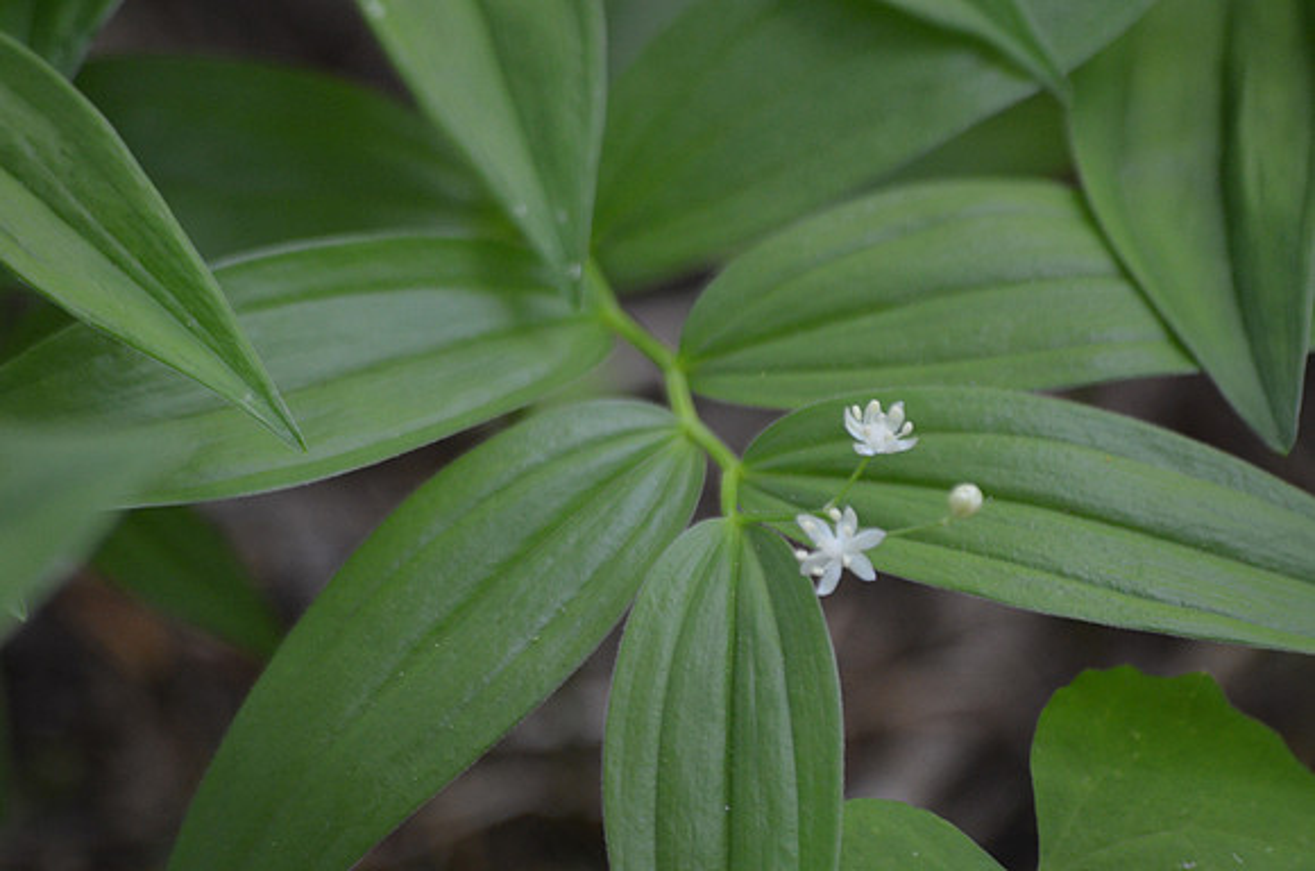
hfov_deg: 4.6
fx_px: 16401
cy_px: 436
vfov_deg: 3.0
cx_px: 658
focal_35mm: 450
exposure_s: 1/160
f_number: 5.6
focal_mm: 300
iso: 1600
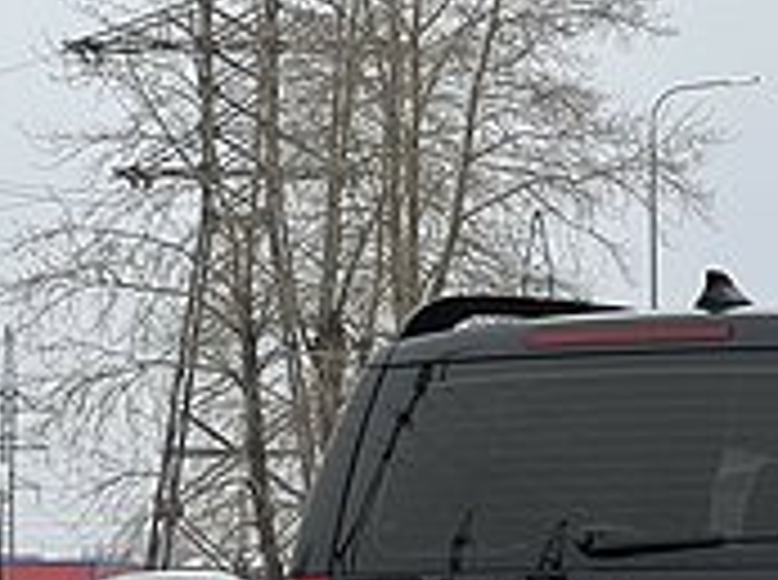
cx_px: 931
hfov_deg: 8.1
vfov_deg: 6.1
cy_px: 562
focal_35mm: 244
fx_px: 5473
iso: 32
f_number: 2.8
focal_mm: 9
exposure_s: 1/121
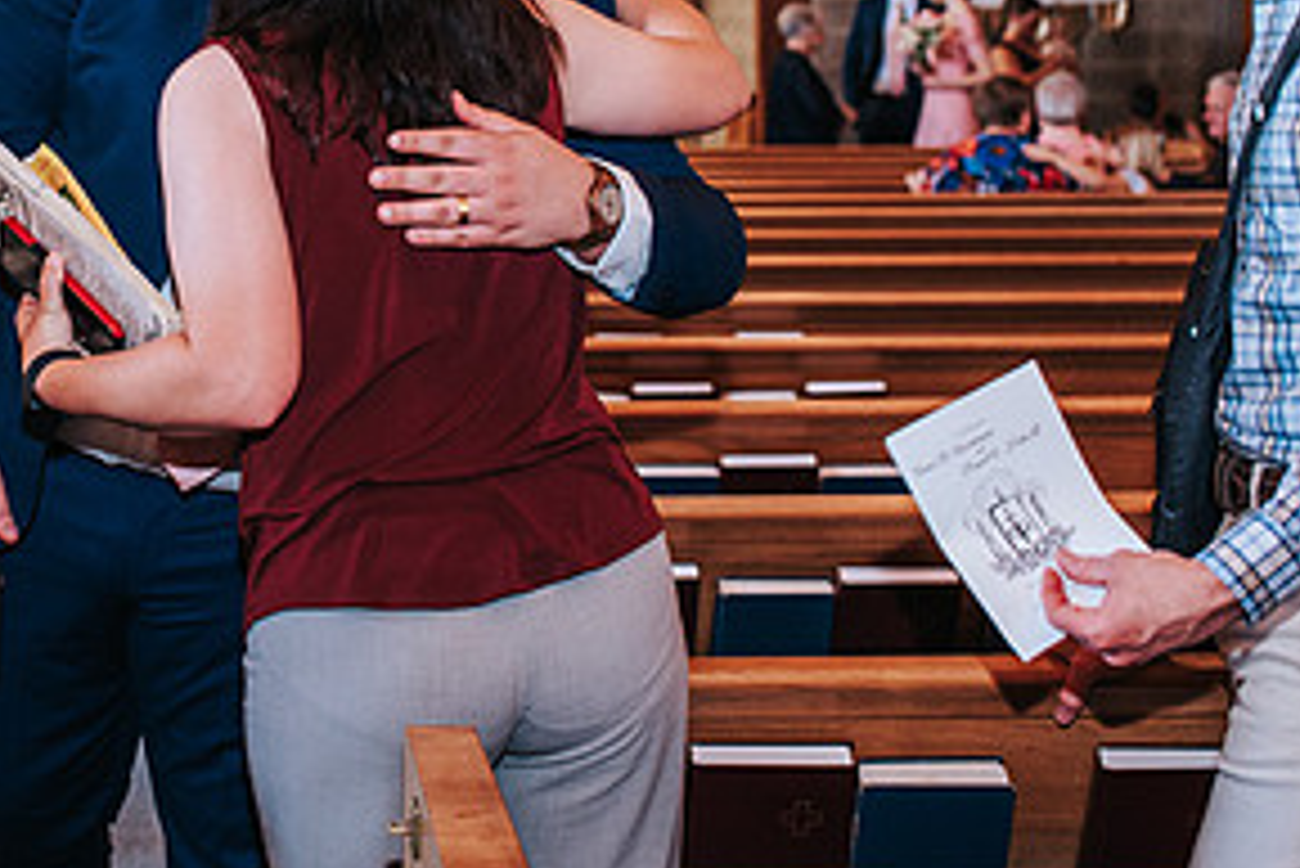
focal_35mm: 72
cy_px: 205
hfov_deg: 27.0
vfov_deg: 18.8
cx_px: 112
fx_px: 2601
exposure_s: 1/125
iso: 1000
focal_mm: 35
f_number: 3.2
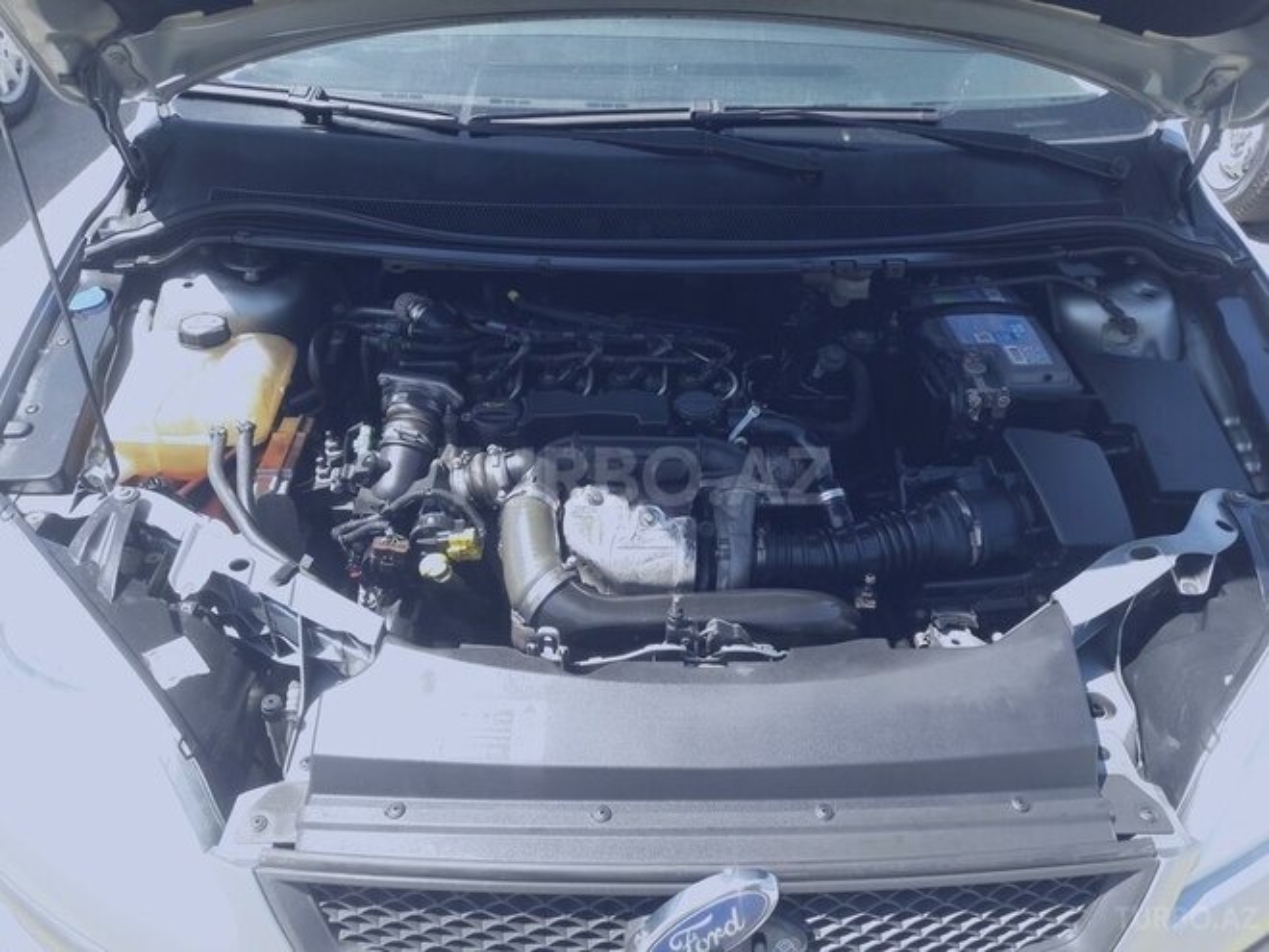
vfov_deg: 49.7
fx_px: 1026
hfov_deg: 63.4
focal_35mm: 28
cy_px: 476
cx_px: 634
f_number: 1.9
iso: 40
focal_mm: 3.7
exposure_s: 1/316
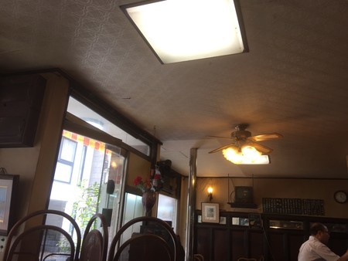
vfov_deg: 48.3
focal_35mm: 29
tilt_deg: +18.7
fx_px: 292
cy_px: 130
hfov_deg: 61.6
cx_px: 174
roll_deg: -3.8
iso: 32
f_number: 2.2
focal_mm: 4.15
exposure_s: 1/50
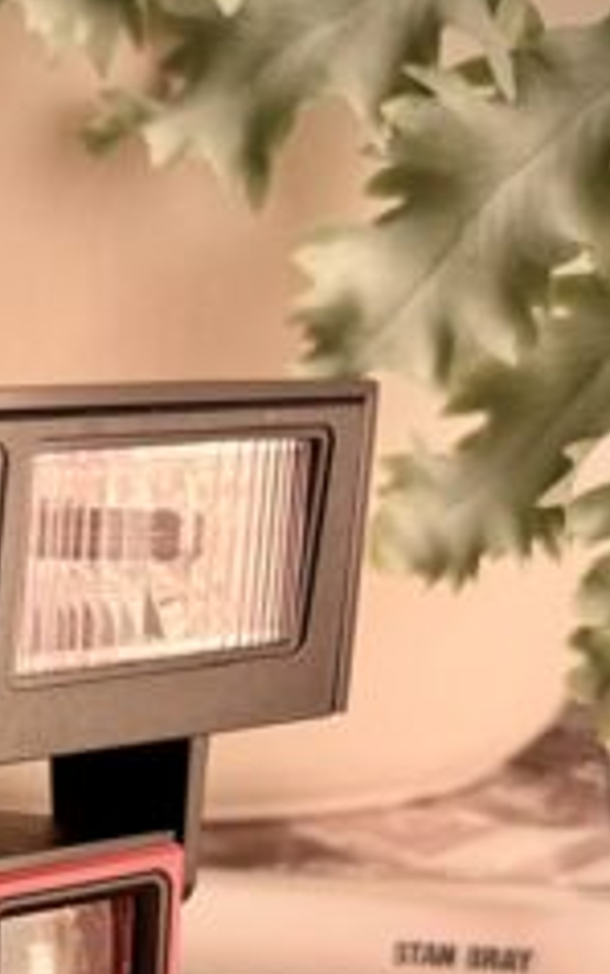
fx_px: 1700
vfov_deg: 28.9
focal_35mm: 64
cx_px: -270
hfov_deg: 18.3
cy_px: 1076
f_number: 1.78
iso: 800
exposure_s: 1/50
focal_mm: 6.76
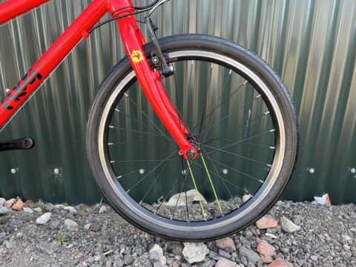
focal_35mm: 26
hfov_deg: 67.3
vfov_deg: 53.1
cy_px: 134
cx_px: 178
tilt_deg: -17.9
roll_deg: +1.0
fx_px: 267
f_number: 1.6
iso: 32
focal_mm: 5.1
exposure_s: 1/122
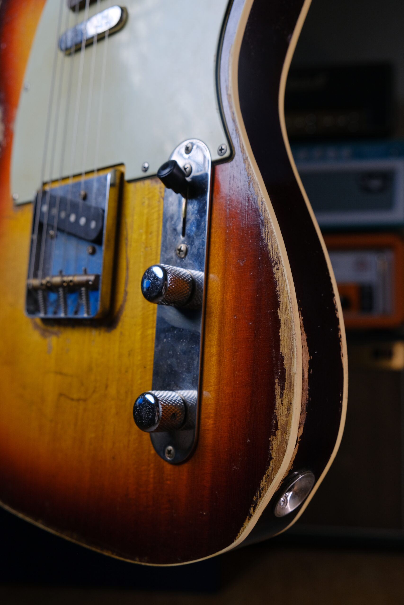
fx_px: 555
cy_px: 302
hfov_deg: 40.0
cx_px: 202
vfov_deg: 57.2
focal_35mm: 33
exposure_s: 1/250
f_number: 4.5
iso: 800
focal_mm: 22.3
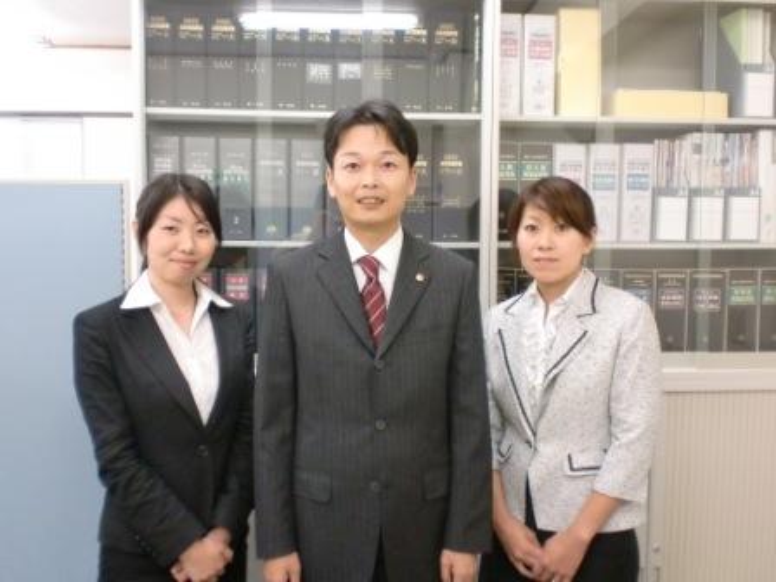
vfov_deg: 40.7
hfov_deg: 52.6
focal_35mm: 35
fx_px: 785
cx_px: 388
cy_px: 291
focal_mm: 6.3
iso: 400
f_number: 3.1
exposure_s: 1/50
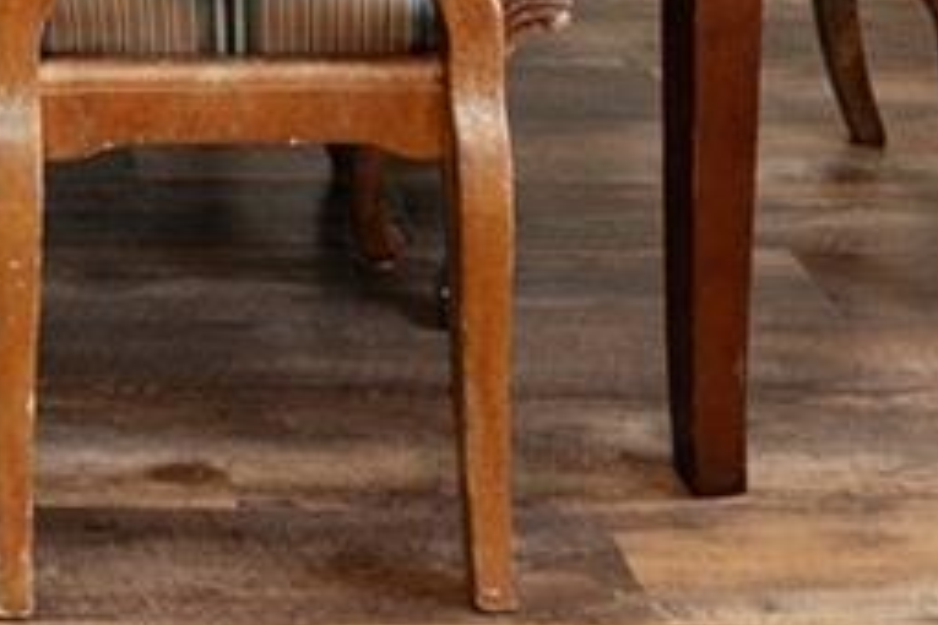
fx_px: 2293
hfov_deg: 21.2
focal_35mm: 88
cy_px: -960
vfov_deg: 11.9
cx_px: -239
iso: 400
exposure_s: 1/6
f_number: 7.1
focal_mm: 14
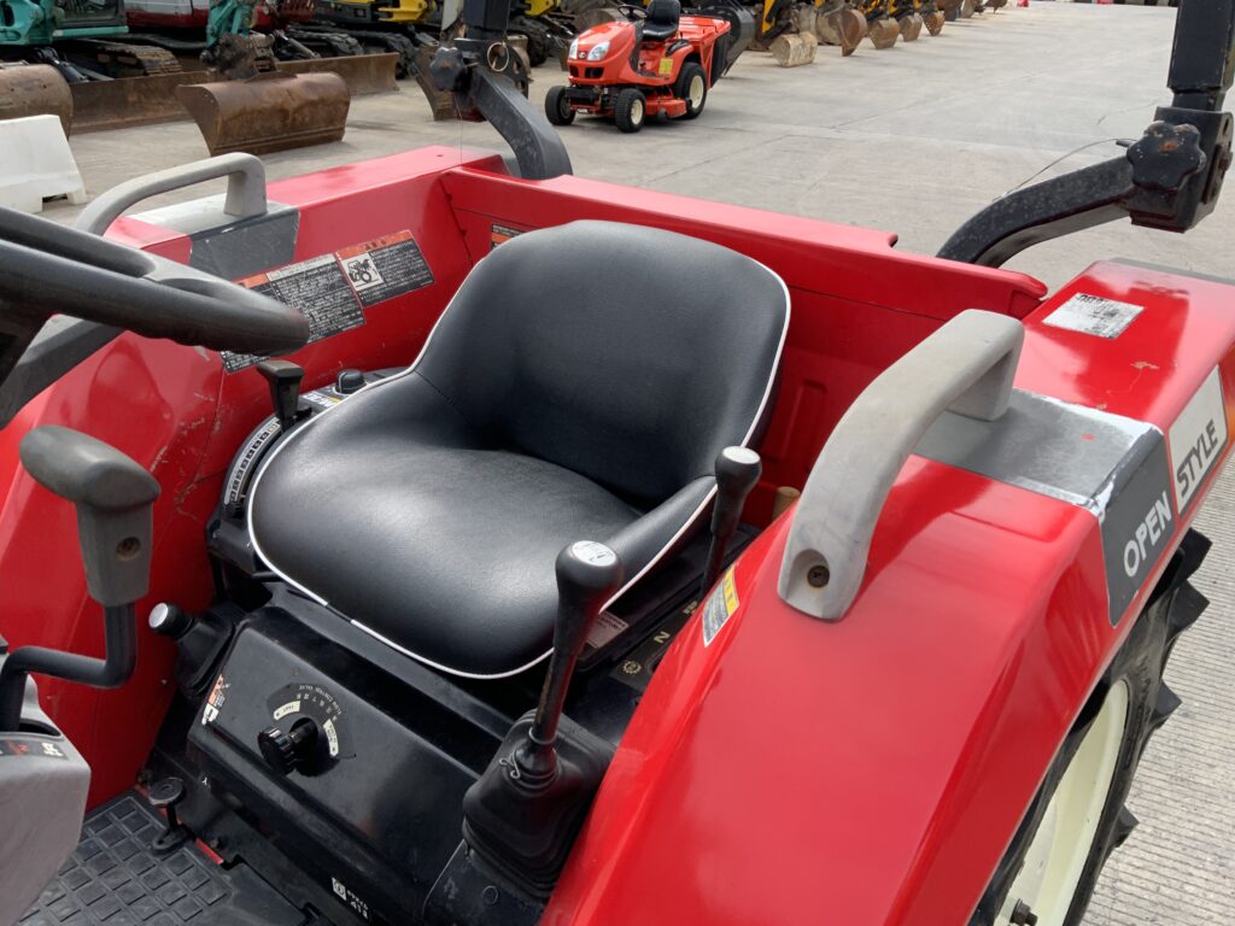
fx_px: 1035
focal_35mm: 29
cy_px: 463
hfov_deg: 61.7
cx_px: 618
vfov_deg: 48.2
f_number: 1.8
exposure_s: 1/749
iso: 16
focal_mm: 3
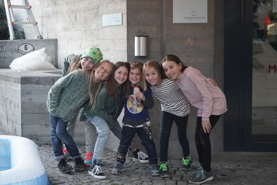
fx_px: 539
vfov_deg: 19.5
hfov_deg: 28.8
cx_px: 138
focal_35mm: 70
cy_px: 92
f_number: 6.3
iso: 2000
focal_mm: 70
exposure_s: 1/60
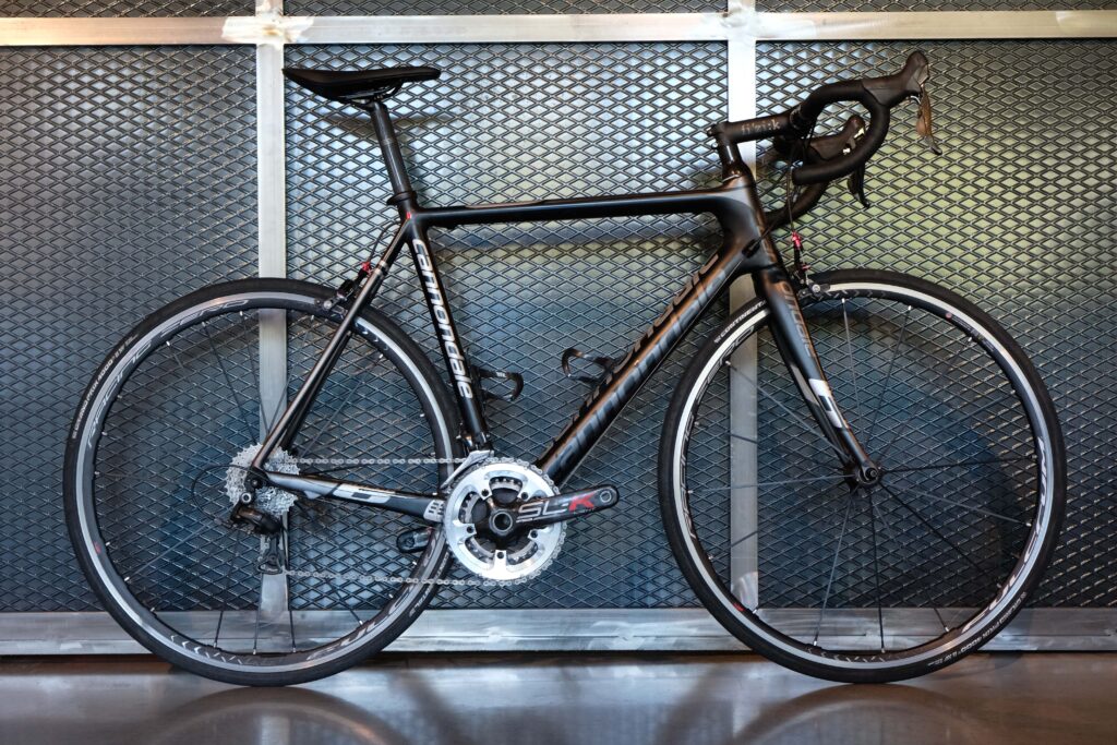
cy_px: 372
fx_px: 1583
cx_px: 558
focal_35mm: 51
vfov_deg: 26.5
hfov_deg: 38.9
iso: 1600
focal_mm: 34.3
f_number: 5
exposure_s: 1/56
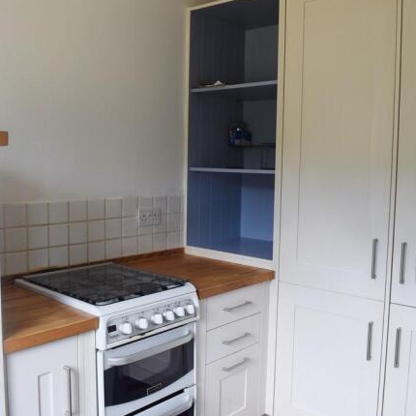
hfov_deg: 47.1
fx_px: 476
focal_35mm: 35
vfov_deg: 47.2
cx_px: 236
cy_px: 207
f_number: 5.6
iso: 400
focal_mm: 18
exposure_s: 1/125
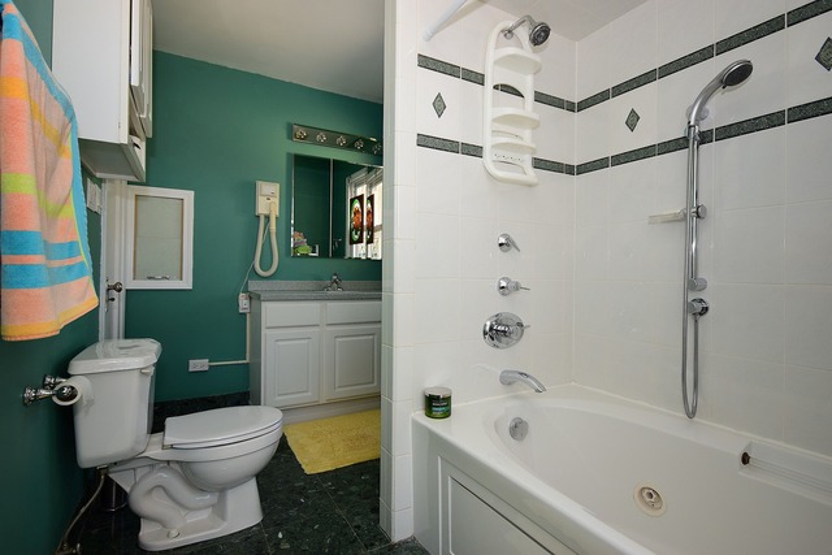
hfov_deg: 90.0
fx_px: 416
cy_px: 278
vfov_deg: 67.4
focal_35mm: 18
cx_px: 416
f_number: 6.3
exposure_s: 1/60
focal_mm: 12
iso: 500
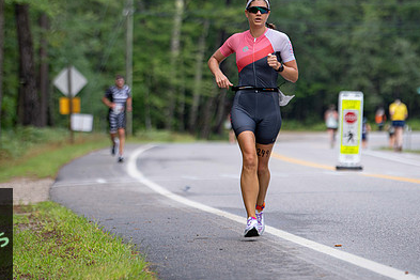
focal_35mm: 251
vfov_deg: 5.5
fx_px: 2928
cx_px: 171
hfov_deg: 8.2
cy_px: 133
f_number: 3.5
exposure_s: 1/400
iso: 250
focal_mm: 170
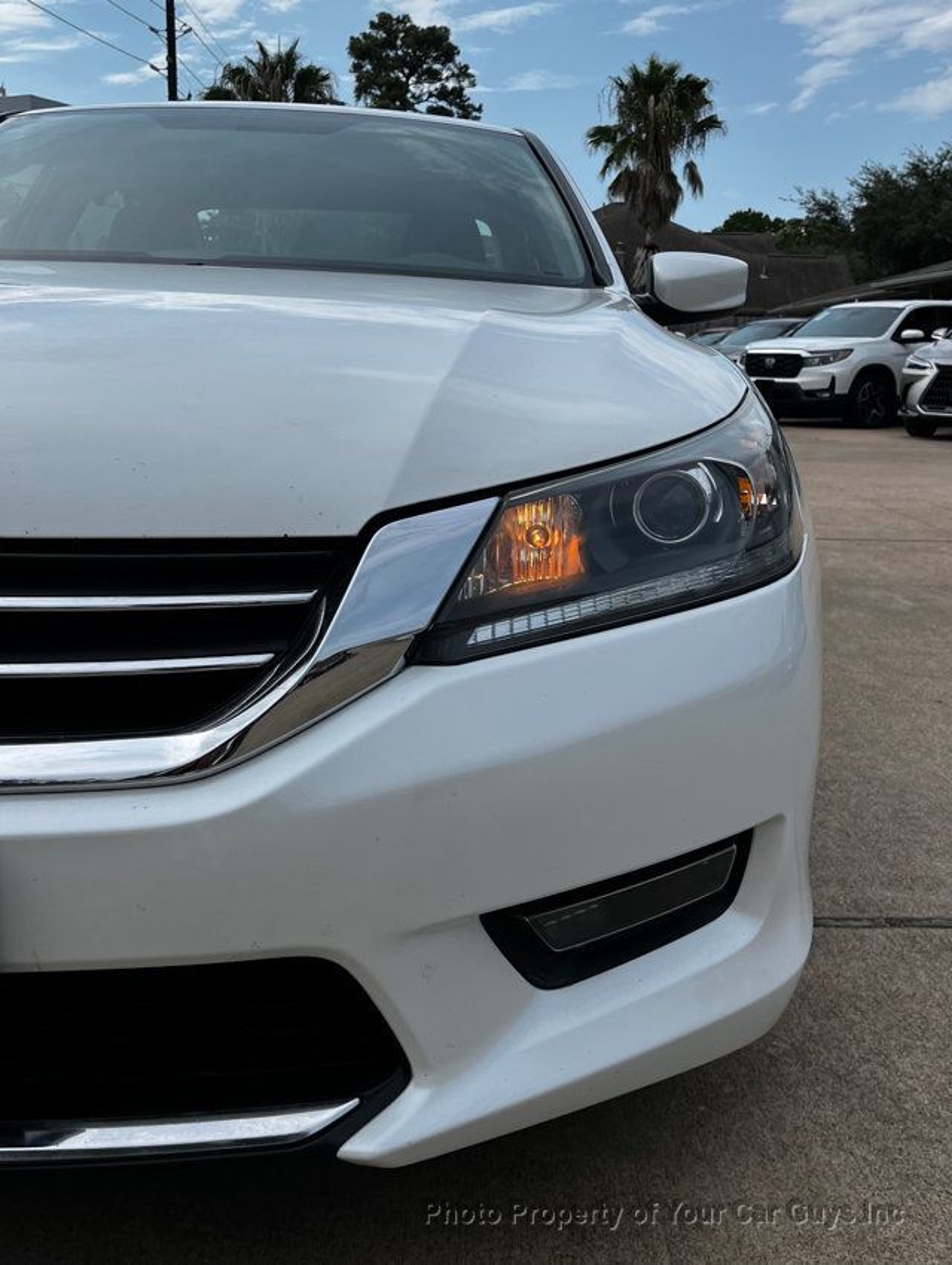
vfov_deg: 67.2
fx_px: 951
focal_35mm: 26
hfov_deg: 53.2
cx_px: 476
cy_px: 632
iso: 50
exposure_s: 1/4651
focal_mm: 5.1
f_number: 1.6
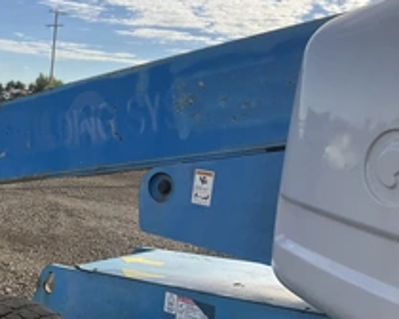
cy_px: 171
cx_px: 48
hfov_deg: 33.1
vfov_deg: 28.1
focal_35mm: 54
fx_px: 638
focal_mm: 3
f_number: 1.8
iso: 25
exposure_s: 1/1221
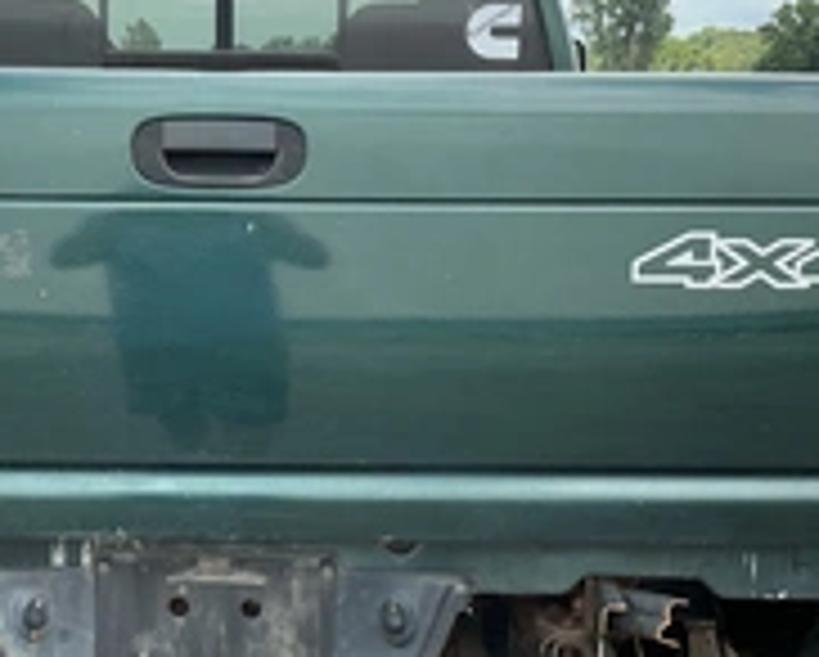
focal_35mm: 60
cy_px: 405
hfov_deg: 31.0
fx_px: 1456
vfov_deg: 25.4
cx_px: 230
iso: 25
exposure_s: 1/397
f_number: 1.8
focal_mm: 3
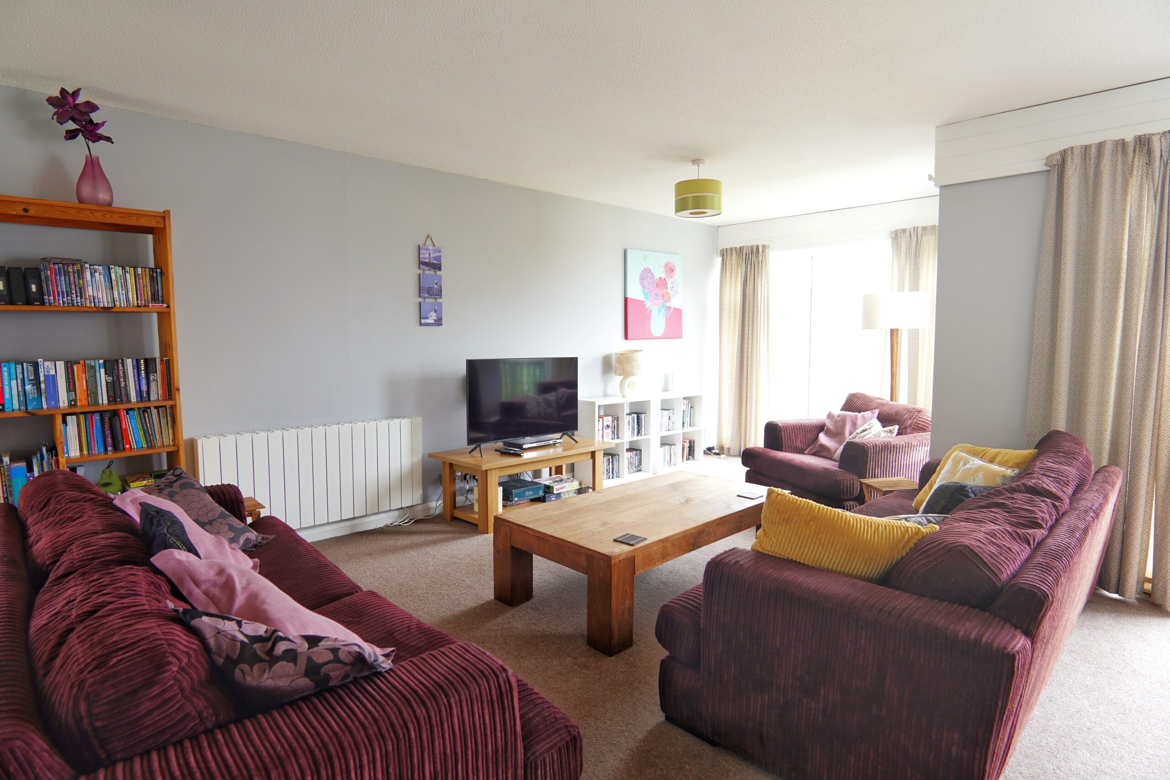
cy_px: 390
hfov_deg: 90.0
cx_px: 585
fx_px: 585
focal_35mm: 18
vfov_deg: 67.4
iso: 100
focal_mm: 12
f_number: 4
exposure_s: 2
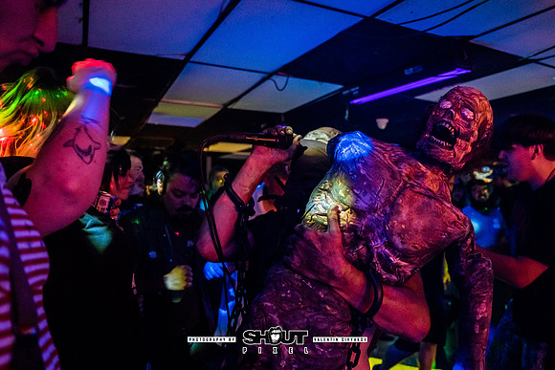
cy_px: 176
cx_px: 334
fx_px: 447
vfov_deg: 45.0
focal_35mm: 29
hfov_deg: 63.1
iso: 2500
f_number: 2.8
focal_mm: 24
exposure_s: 1/200
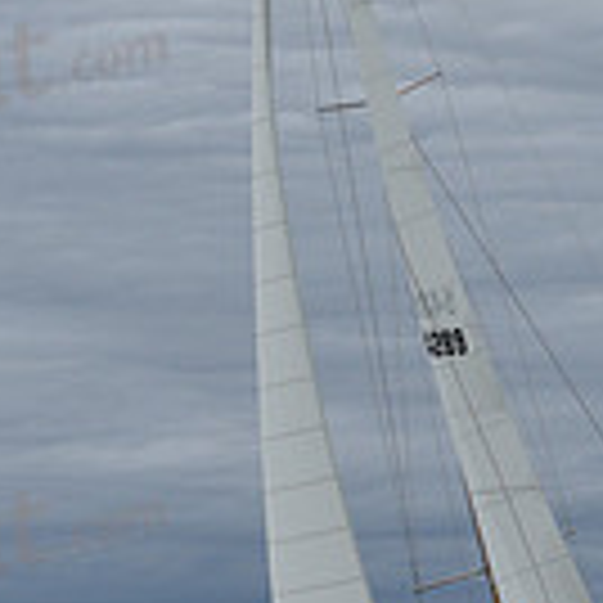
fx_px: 5952
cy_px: 284
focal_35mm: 302
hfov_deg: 5.8
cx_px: 403
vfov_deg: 5.8
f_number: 9
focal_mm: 82
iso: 400
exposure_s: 1/1000
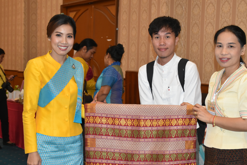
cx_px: 134
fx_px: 418
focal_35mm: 61
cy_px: 99
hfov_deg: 32.9
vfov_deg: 22.2
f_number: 4.2
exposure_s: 1/60
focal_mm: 34
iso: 1600
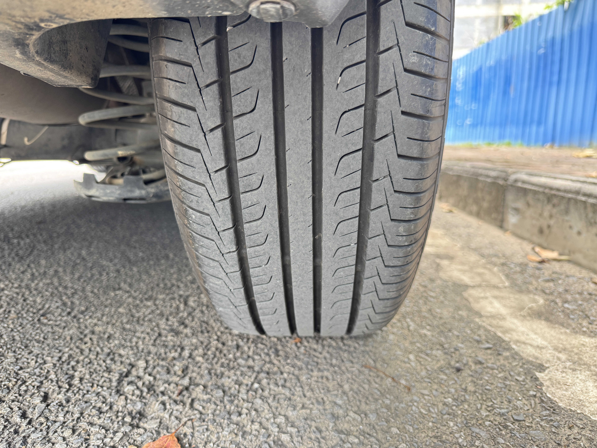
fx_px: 414
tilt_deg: -11.0
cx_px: 298
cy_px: 224
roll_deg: +0.2
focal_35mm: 24
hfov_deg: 71.6
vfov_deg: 56.8
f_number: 1.78
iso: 200
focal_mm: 6.76
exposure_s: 1/78
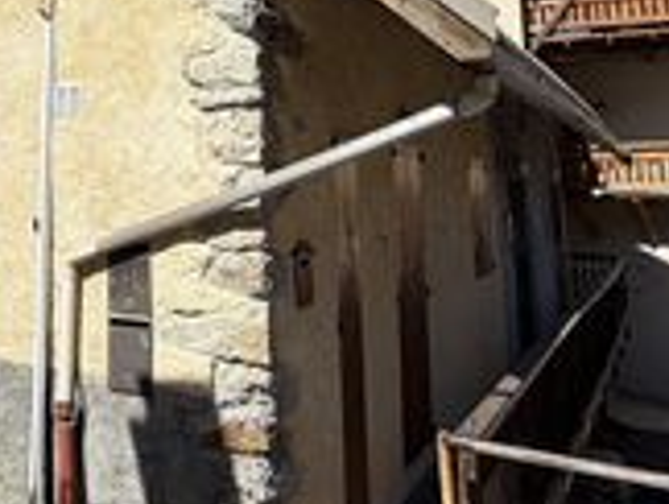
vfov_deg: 30.1
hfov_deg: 38.8
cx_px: 89
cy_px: 37
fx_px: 890
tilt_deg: +10.1
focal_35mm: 46
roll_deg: -0.4
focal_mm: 2.22
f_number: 2.2
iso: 20
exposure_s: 1/1259
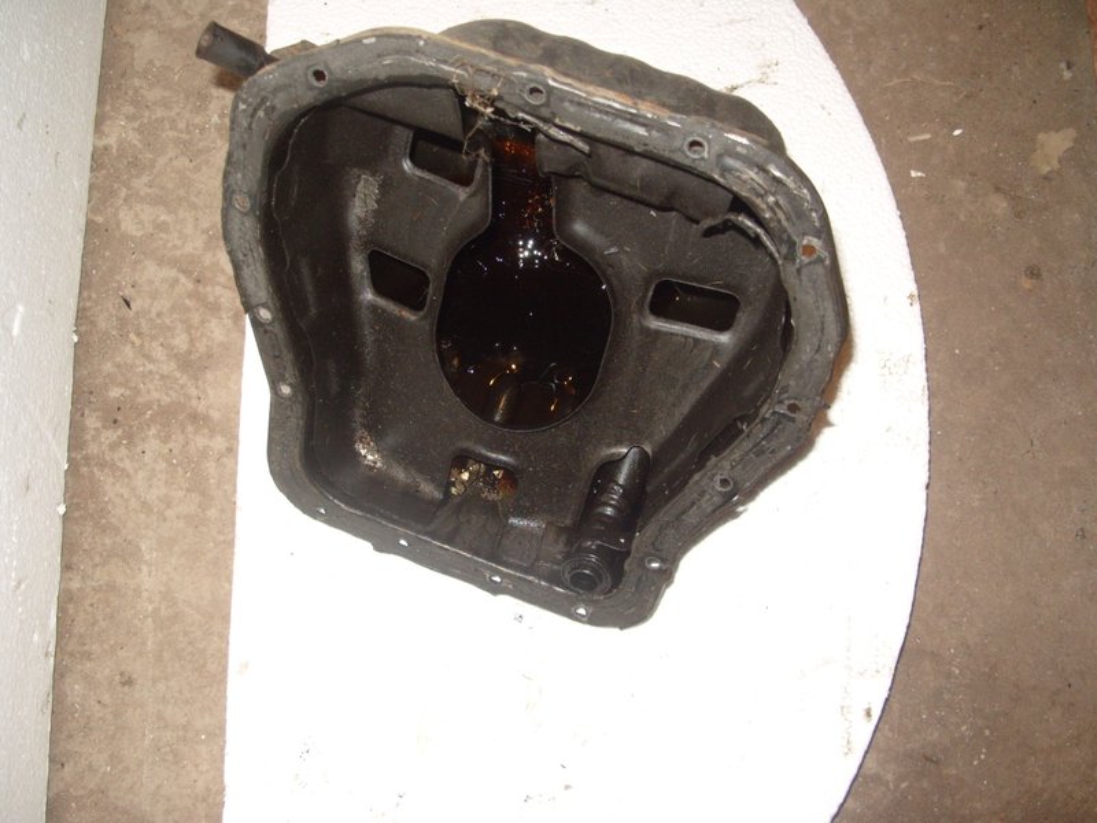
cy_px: 412
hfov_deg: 52.6
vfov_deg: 40.7
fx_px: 1109
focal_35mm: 35
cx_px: 548
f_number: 2.8
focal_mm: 7.8
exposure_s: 1/45
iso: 100
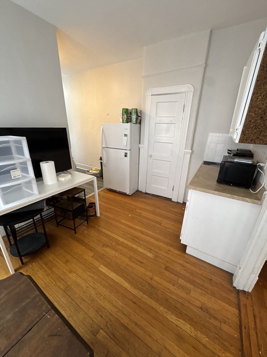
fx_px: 144
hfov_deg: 85.7
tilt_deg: -20.4
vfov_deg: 102.1
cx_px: 134
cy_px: 178
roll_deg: -1.3
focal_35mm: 14
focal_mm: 2.22
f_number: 2.2
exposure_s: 1/60
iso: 320
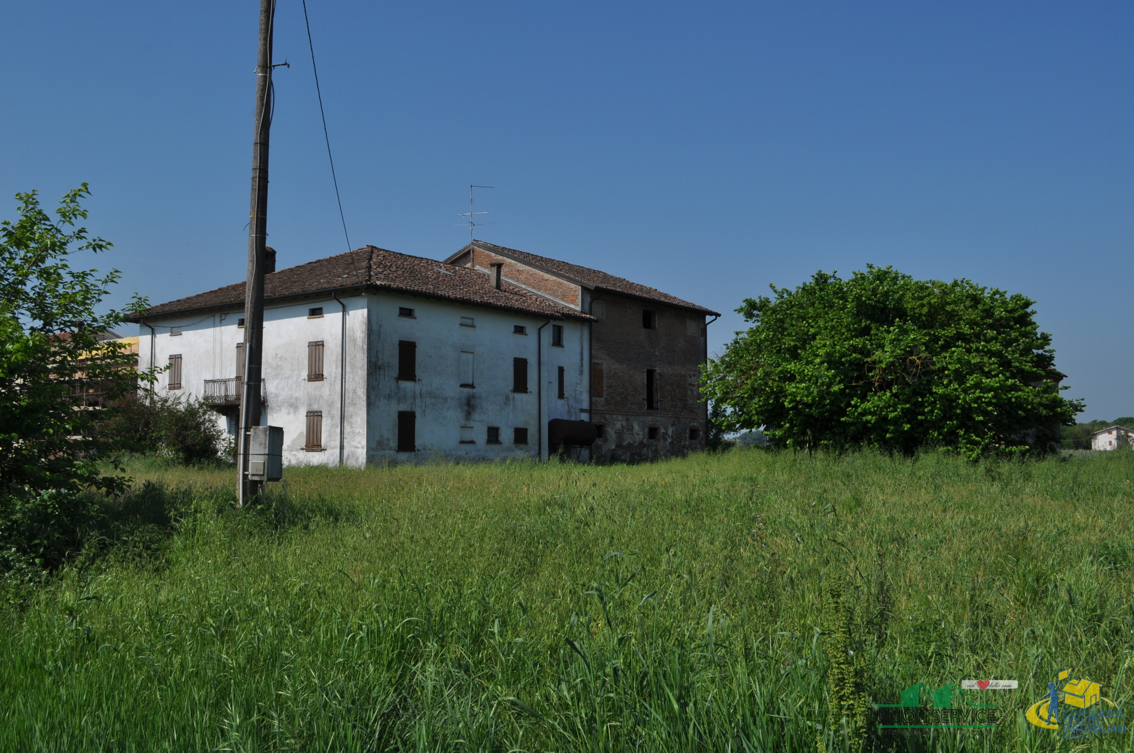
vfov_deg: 39.9
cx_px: 567
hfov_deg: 57.3
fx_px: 1038
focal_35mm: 33
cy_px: 376
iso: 200
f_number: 10
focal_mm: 22
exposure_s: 1/400
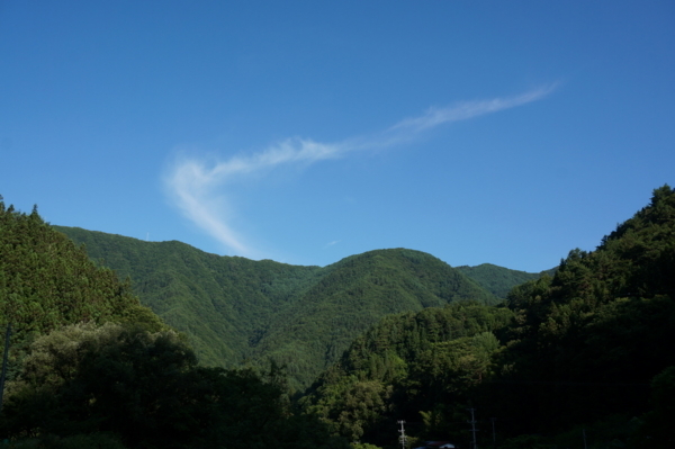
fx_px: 590
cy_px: 224
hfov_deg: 59.5
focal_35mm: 32
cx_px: 338
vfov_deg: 41.6
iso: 100
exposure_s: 1/160
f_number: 9
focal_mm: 21
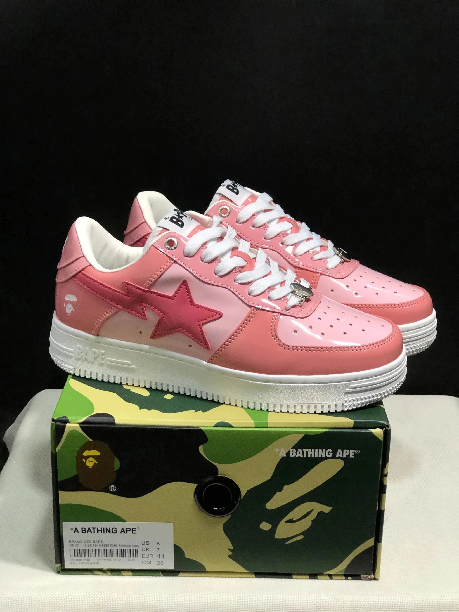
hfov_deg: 25.7
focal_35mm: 57
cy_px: 306
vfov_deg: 33.8
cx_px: 230
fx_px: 1008
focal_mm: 6.6
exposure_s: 1/30
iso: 80
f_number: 2.8
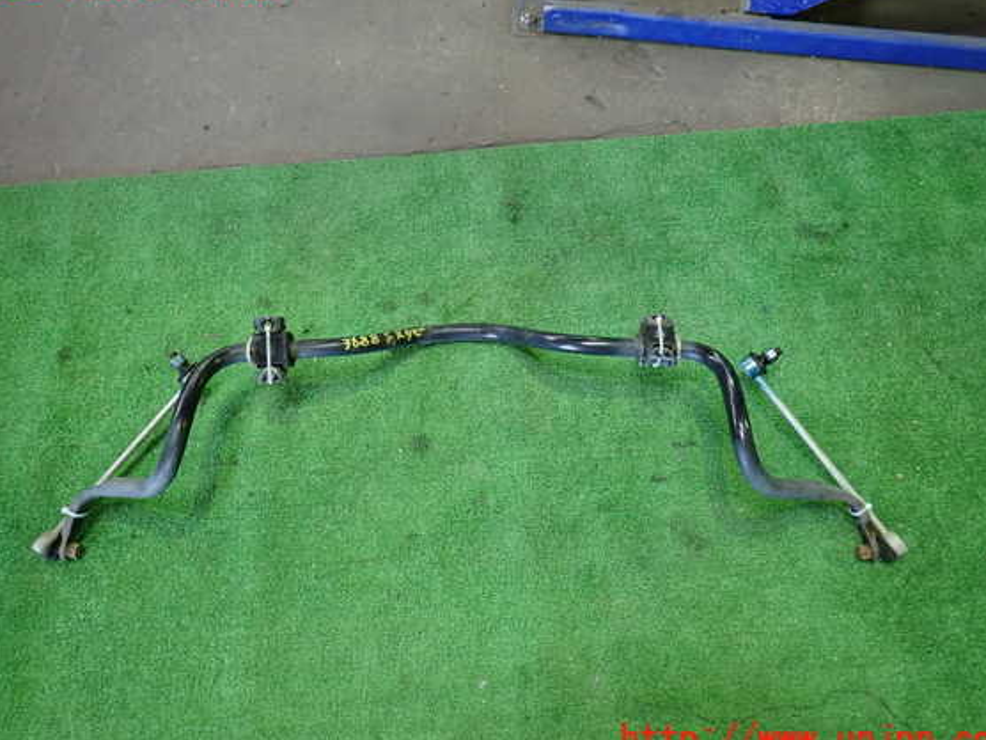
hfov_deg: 65.3
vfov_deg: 51.4
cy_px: 364
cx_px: 489
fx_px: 769
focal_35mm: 27
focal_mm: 4.5
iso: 250
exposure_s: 1/30
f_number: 2
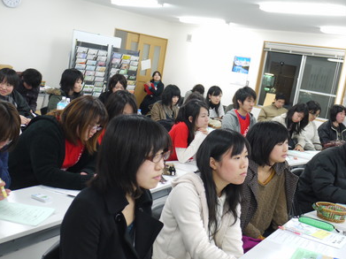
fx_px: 460
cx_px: 173
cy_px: 141
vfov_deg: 31.5
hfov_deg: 41.3
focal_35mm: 46
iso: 320
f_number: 3.9
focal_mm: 18
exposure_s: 1/30
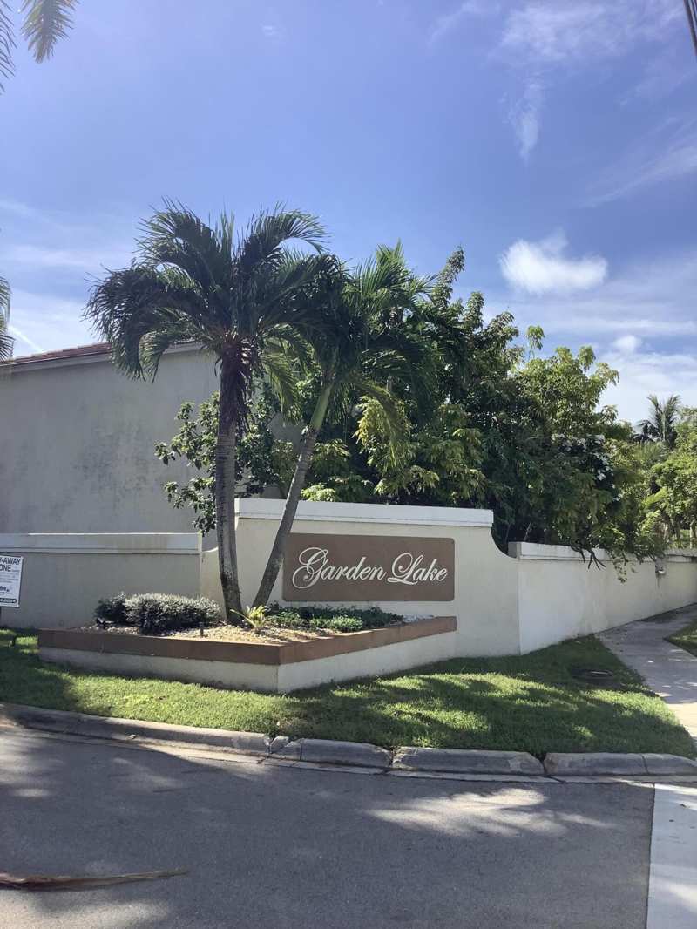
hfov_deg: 45.5
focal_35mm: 31
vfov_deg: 58.3
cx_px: 348
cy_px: 464
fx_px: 832
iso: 25
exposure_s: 1/1381
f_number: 2.4
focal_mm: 3.3
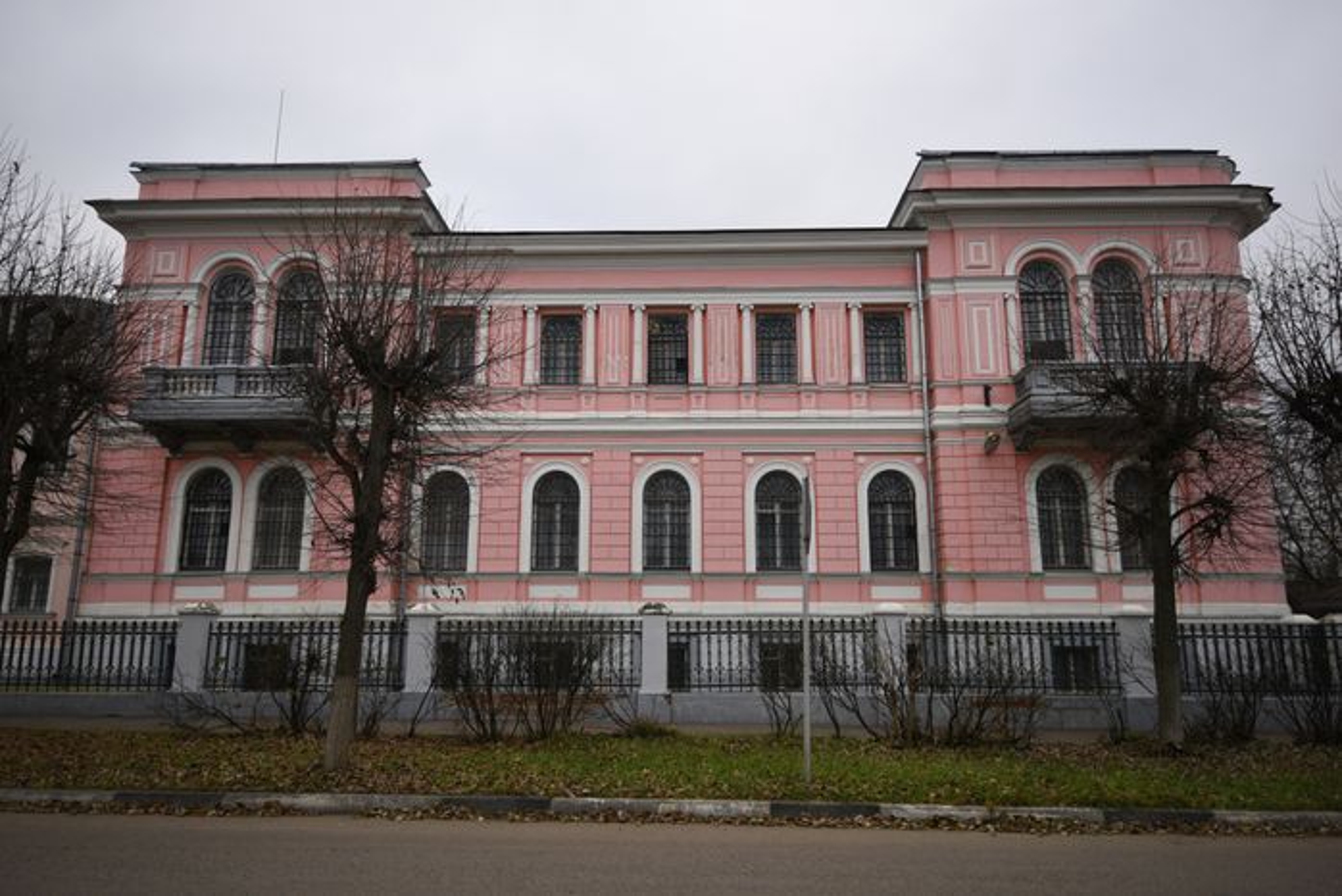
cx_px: 671
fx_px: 895
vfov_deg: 53.2
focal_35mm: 24
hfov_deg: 73.7
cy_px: 448
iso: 400
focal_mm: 24
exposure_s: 1/1000
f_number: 4
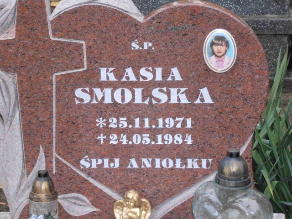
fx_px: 1164
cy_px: 110
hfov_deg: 14.3
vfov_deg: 10.7
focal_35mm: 138
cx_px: 146
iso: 320
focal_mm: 24.39
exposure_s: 1/80
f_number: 5.8
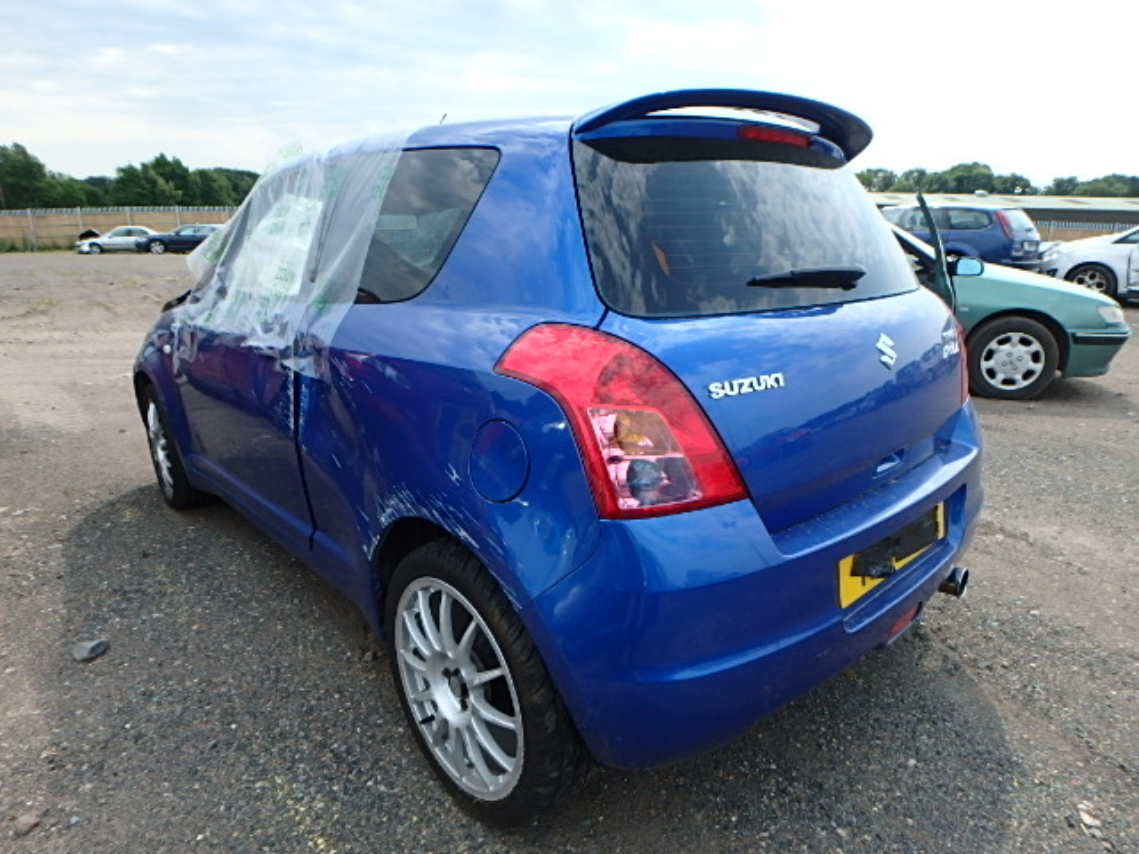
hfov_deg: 79.0
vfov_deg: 63.4
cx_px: 570
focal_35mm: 21
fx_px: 691
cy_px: 427
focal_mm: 3.7
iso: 125
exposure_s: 1/500
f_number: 3.5
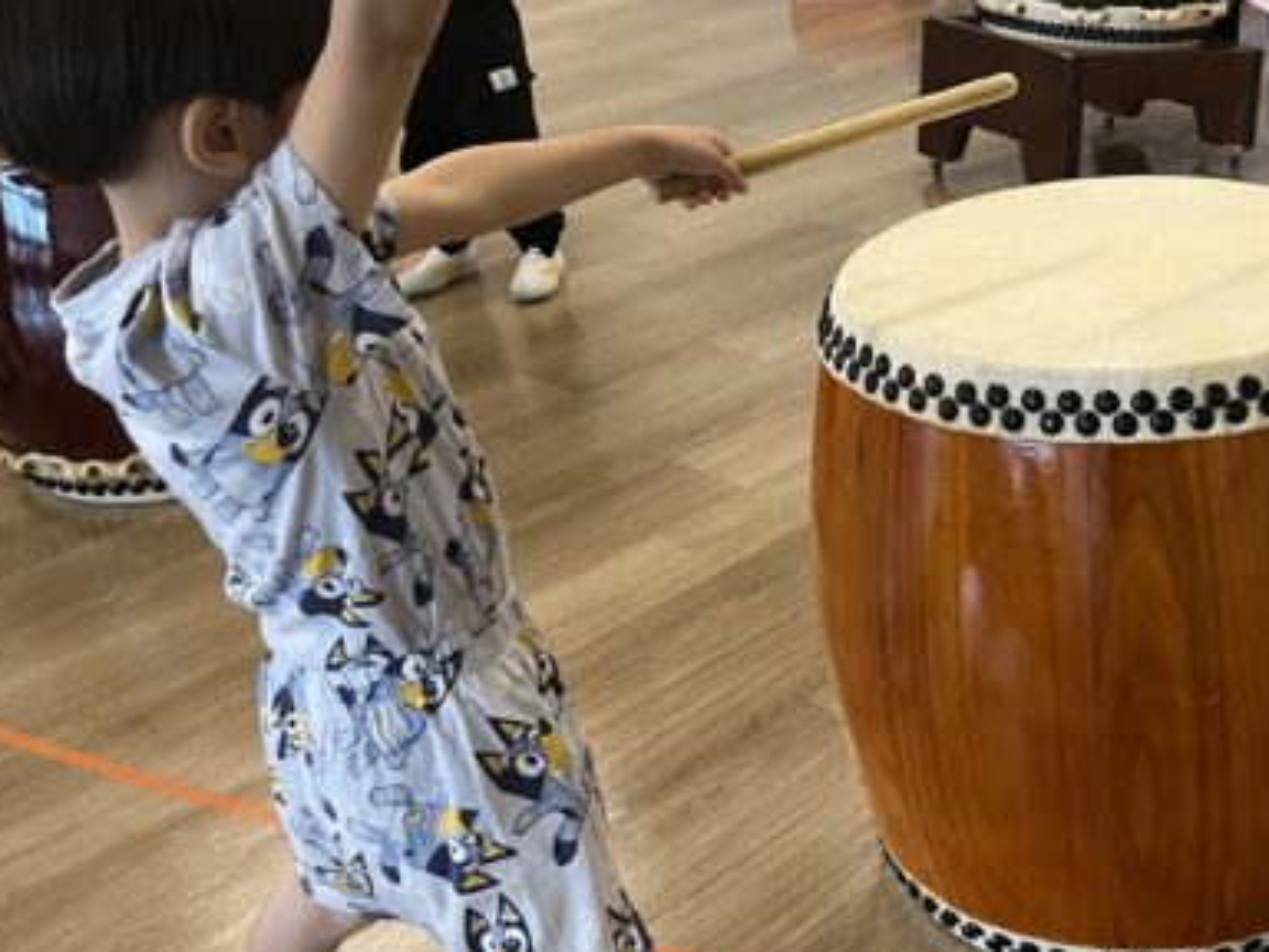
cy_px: 416
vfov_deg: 28.0
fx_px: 1906
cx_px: 1140
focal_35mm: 52
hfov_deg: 34.8
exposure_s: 1/64
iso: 125
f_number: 1.6
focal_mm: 5.1
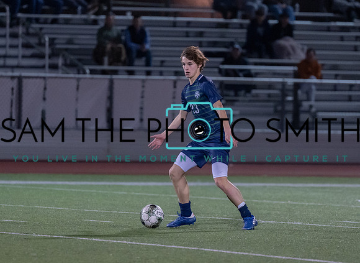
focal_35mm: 405
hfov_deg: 4.9
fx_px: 4173
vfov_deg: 3.6
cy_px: 132
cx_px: 196
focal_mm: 200
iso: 3200
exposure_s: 1/1000
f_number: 2.8
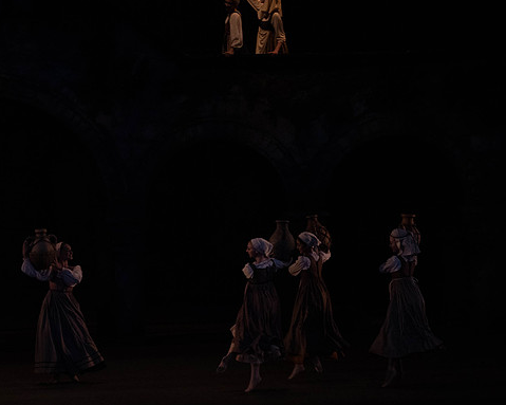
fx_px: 3369
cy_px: 202
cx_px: 244
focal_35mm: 225
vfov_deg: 6.9
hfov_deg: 8.6
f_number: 5.6
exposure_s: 1/250
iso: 8000
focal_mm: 198
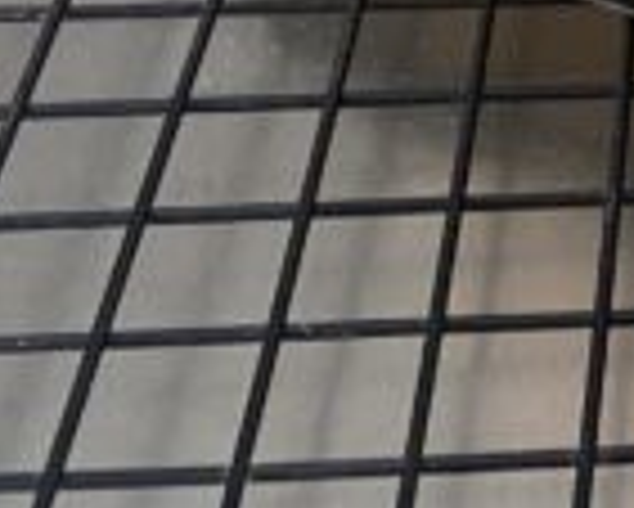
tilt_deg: -28.1
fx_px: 2253
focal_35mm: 120
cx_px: 1050
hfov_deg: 14.5
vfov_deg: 11.7
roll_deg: -2.5
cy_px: -472
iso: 200
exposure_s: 1/60
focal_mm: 4.25
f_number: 1.8
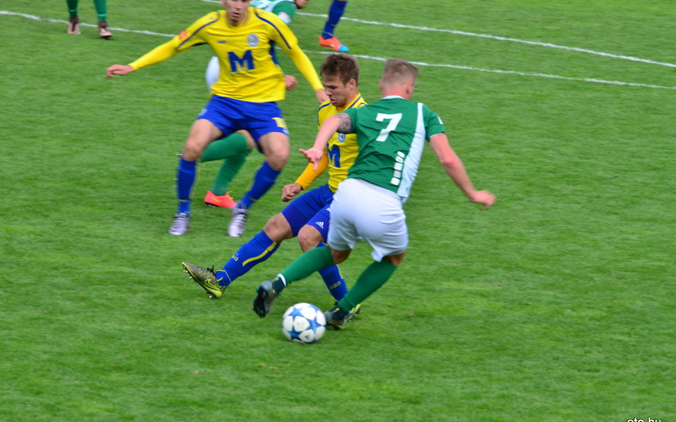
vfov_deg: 4.1
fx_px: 5933
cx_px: 338
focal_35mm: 322
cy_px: 217
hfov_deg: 6.5
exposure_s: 1/320
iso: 250
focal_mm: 210
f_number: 8
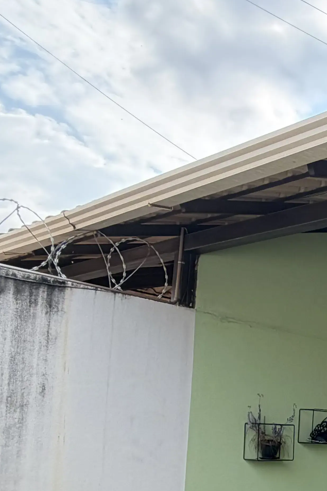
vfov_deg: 40.4
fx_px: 613
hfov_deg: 20.0
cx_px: 613
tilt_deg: +2.7
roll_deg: -1.8
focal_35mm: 45
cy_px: 439
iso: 50
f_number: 2.2
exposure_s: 1/220
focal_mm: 2.22
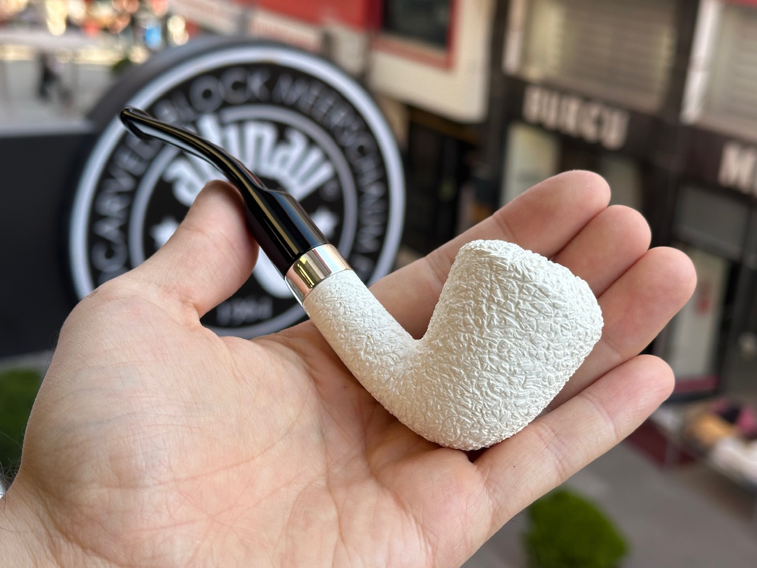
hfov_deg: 39.7
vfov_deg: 30.3
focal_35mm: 48
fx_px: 1050
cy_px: 284
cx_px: 378
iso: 64
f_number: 1.78
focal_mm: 6.86
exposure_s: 1/383
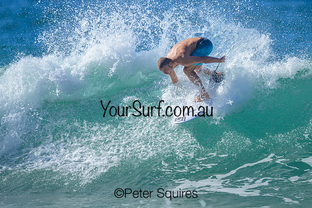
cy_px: 73
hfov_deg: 1.9
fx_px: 9295
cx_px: 175
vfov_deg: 1.3
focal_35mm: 1072
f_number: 6.3
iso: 220
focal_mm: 800
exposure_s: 1/2000
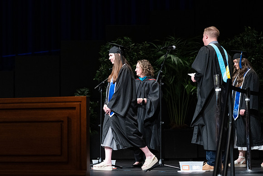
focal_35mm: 103
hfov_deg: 19.8
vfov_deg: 13.3
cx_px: 104
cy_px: 79
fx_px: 753
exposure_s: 1/250
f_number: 2.8
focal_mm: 85
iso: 3200
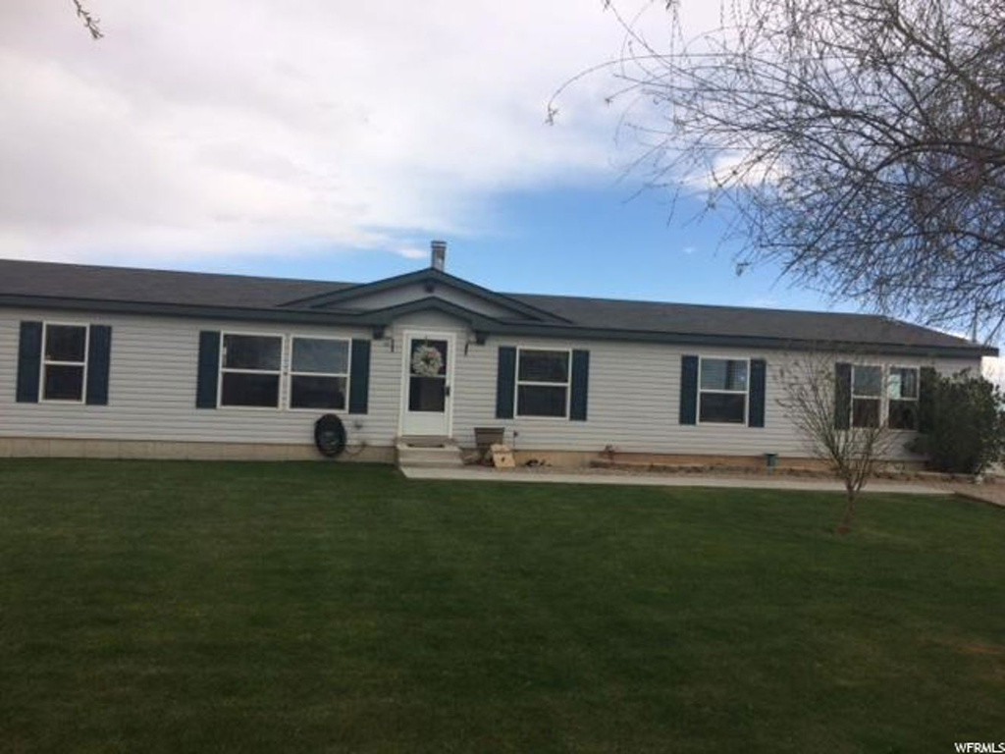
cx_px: 502
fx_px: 842
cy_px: 377
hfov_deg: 61.7
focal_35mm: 29
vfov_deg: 48.2
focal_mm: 4.15
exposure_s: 1/2564
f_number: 2.2
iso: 32
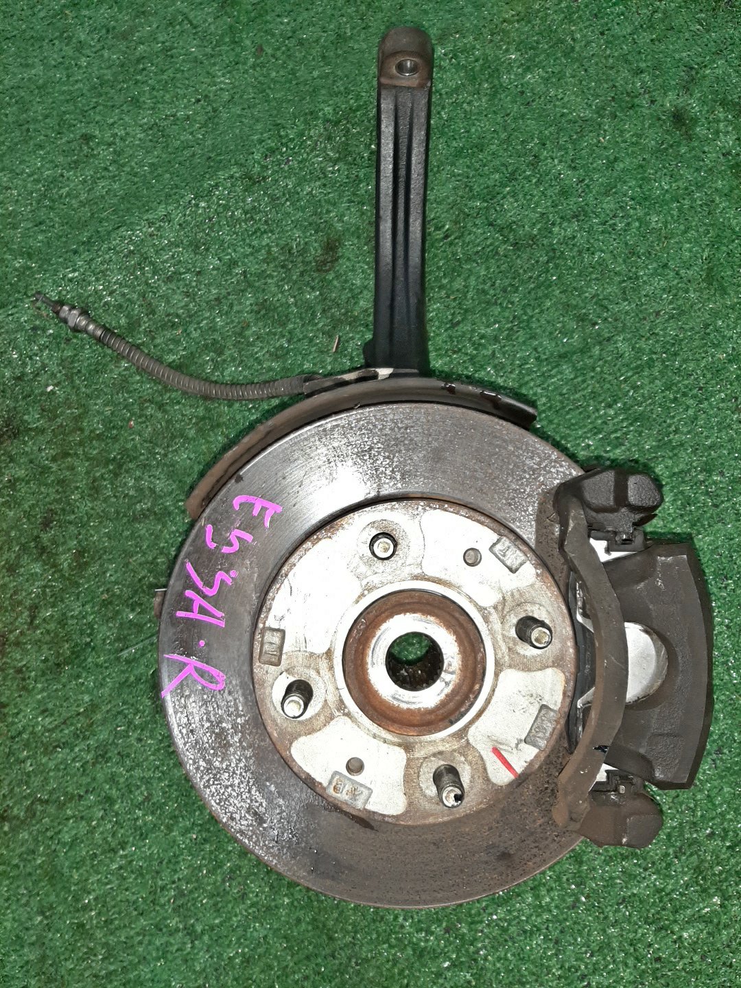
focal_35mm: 26
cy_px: 494
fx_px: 742
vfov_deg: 67.3
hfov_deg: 53.1
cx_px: 370
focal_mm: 3.93
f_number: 1.7
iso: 236
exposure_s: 1/50
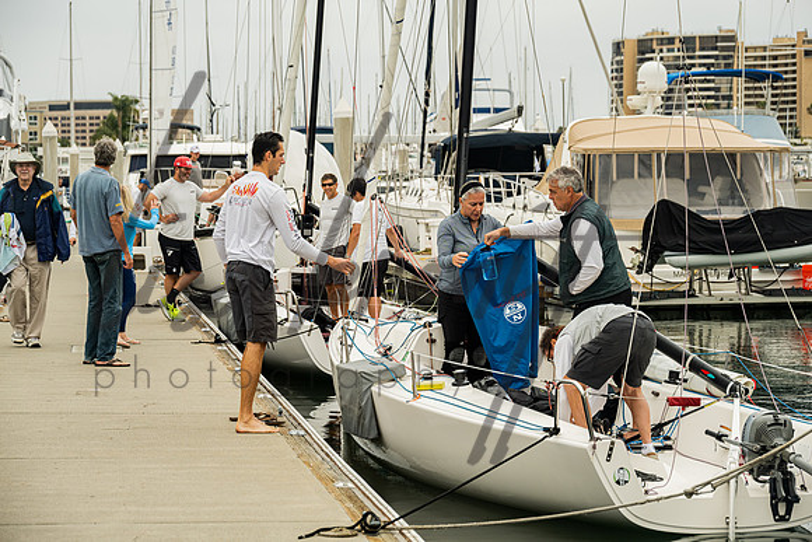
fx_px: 2132
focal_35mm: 95
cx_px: 412
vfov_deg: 14.5
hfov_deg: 21.6
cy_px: 271
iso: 320
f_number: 6.3
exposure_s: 1/320
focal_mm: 92
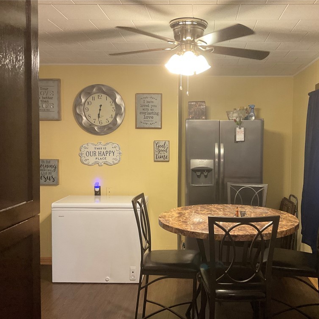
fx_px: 365
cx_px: 197
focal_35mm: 35
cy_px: 163
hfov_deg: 46.9
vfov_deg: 47.2
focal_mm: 3
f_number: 1.8
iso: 160
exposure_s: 1/60
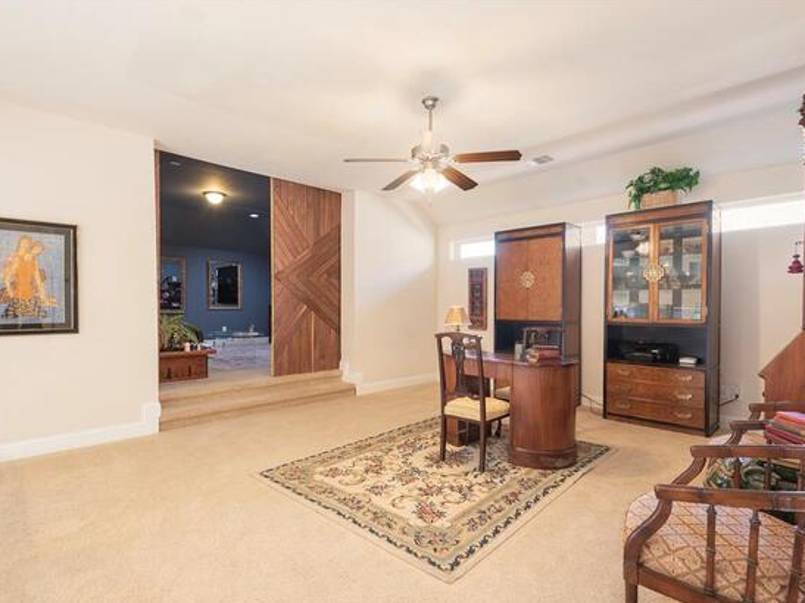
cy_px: 311
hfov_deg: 87.7
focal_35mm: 18
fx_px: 419
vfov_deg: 71.6
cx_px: 386
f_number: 7.1
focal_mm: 16
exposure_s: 2
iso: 100
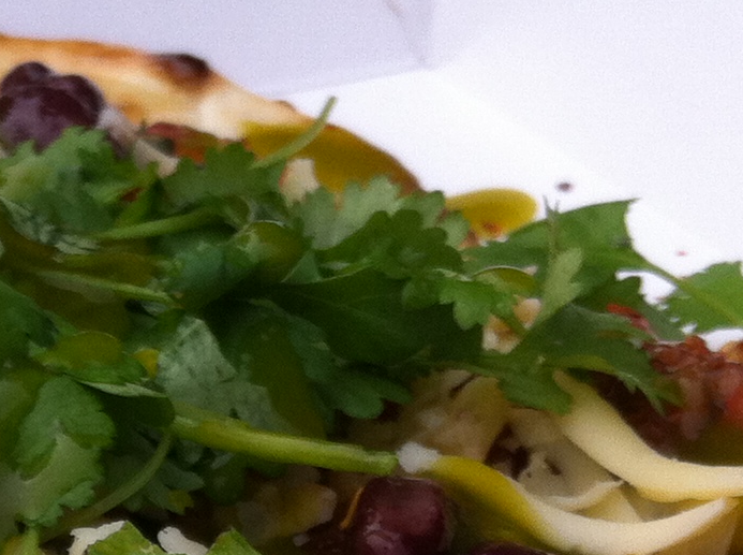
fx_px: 2806
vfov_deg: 10.9
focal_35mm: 131
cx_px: -209
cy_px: 803
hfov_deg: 14.5
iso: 80
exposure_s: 1/616
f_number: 2.8
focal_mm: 3.85
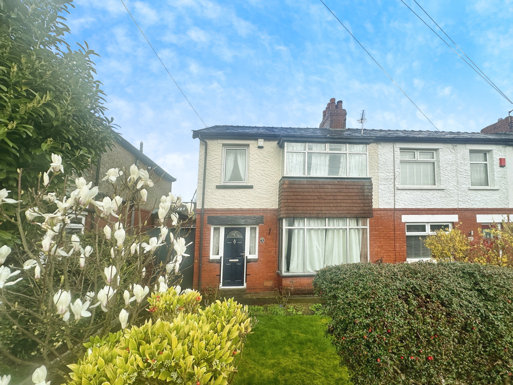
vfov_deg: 85.7
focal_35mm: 14
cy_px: 192
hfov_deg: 102.0
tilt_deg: +8.1
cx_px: 256
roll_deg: +0.3
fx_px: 208
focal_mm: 2.22
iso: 50
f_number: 2.2
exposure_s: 1/903
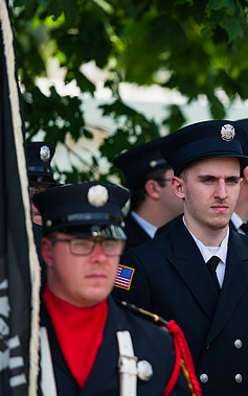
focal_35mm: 312
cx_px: 217
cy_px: 200
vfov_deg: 6.7
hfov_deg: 4.2
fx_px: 3373
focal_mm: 200
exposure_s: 1/1600
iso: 200
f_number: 3.2
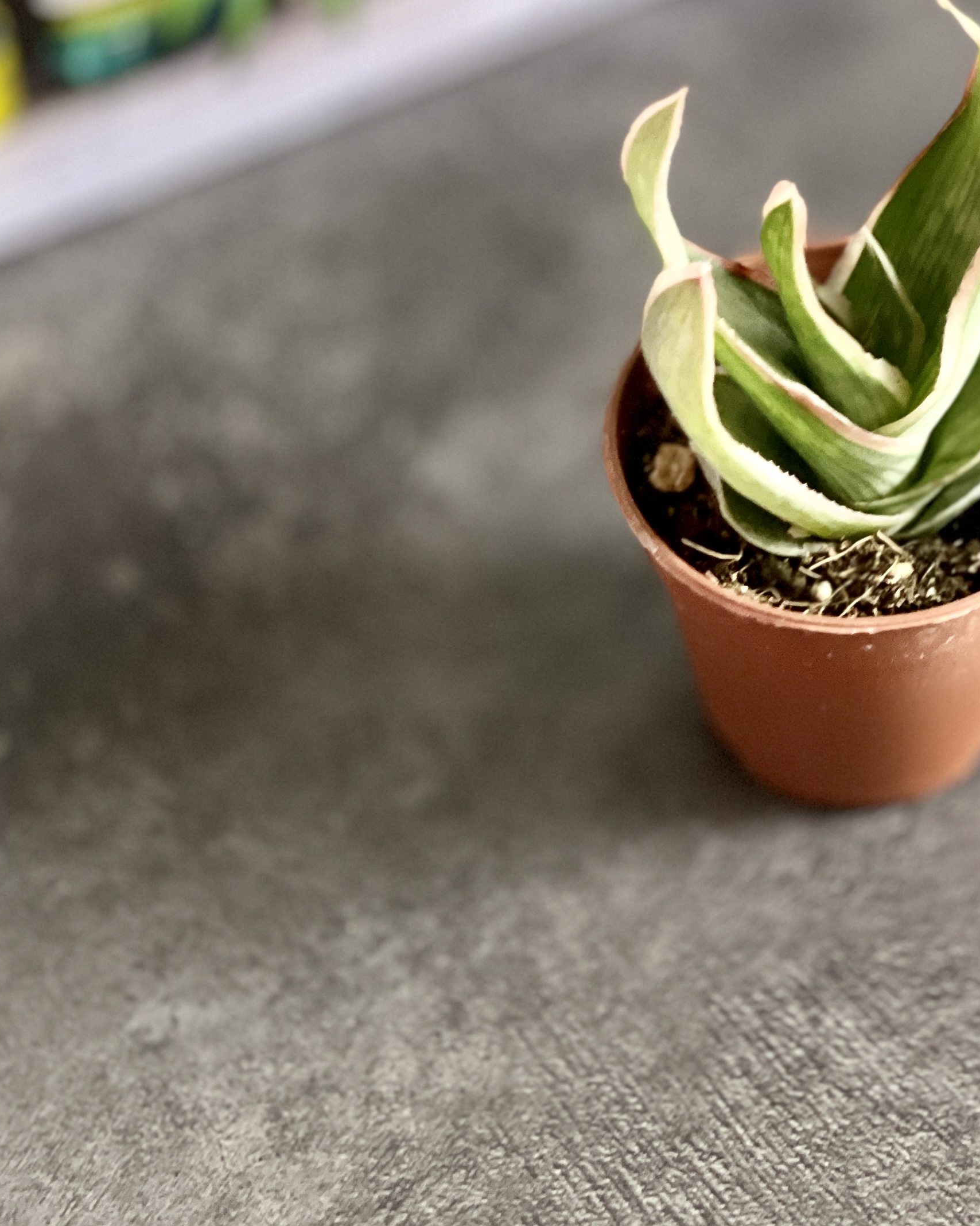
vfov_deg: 16.2
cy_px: 248
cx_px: 831
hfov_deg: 13.0
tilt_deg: -49.2
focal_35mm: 118
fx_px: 4278
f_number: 2.2
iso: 250
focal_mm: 7.5
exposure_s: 1/40
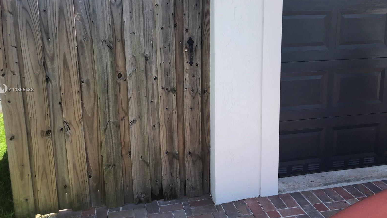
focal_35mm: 31
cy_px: 90
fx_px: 318
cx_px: 191
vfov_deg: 37.7
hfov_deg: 62.6
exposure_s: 1/607
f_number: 1.8
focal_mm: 3.99
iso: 20
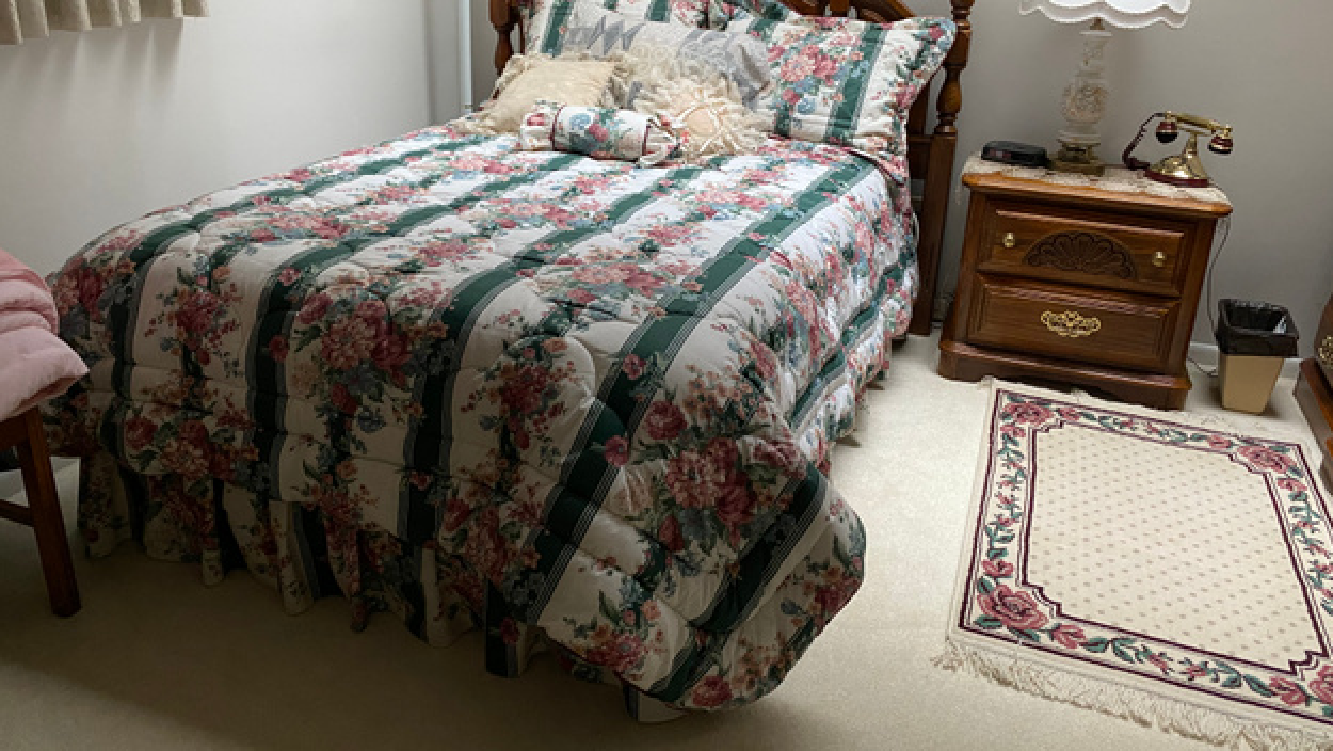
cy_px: 290
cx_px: 674
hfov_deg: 66.0
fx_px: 1025
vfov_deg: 40.0
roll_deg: -2.0
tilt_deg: -19.7
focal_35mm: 29
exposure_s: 1/60
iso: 250
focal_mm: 4.25
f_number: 1.8
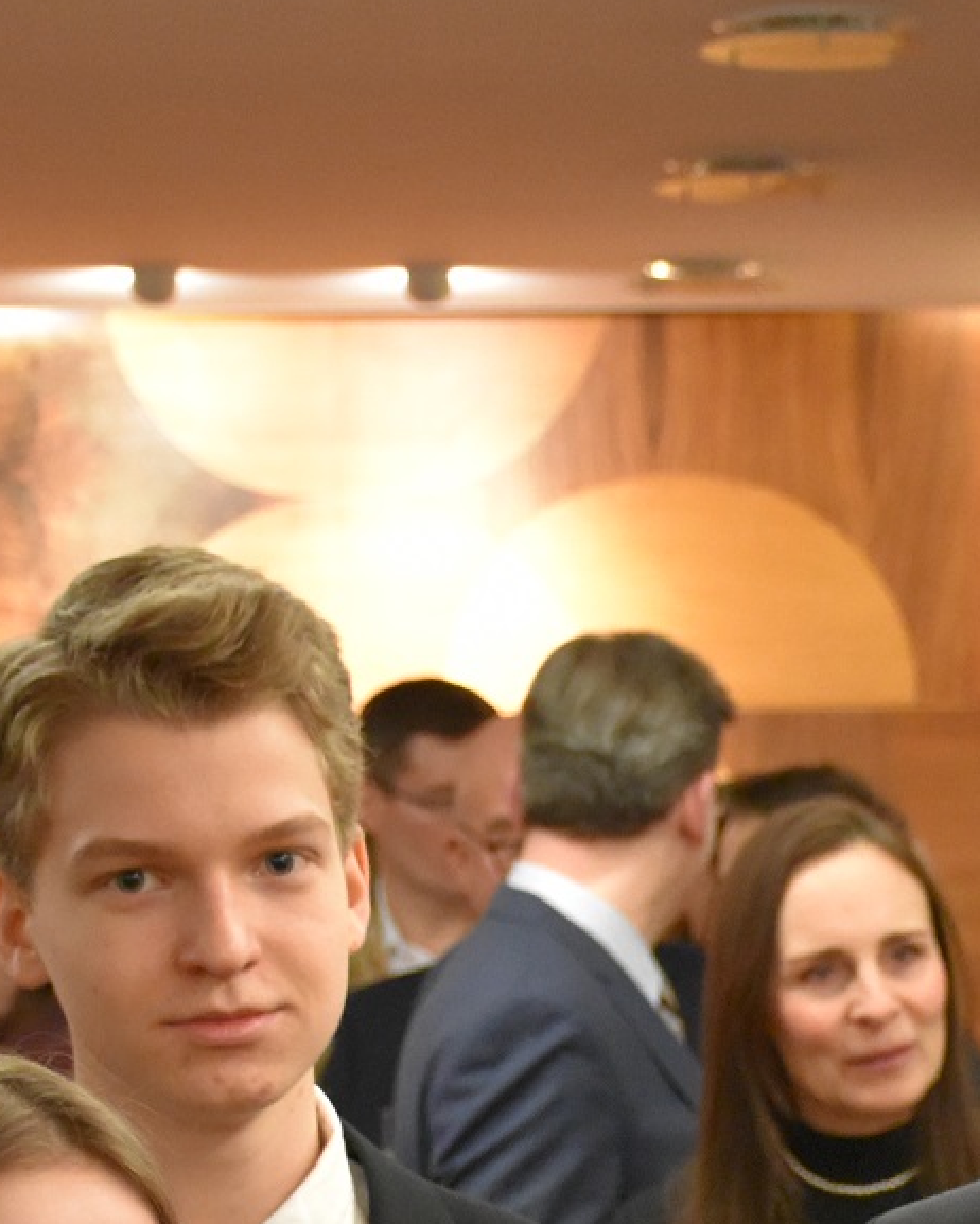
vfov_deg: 12.1
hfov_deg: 9.8
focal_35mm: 156
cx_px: 938
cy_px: 1391
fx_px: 5653
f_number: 4
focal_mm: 32
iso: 3200
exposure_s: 1/60
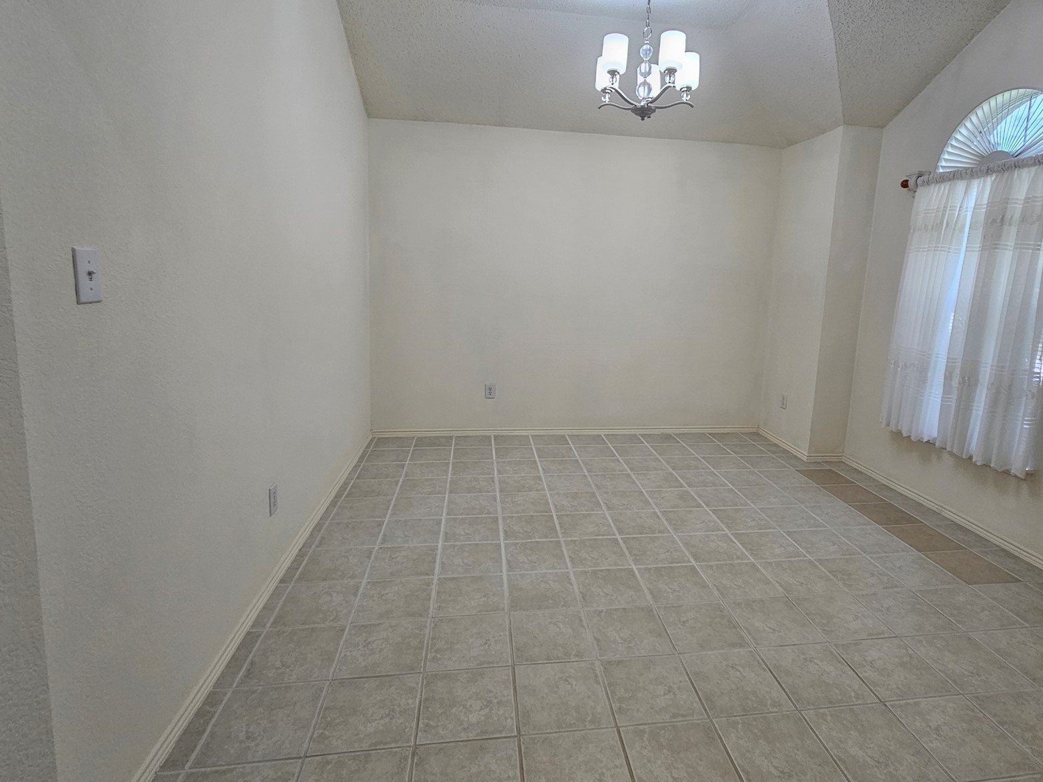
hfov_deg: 90.7
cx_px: 576
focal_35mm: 17
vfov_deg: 74.6
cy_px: 357
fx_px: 512
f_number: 2.2
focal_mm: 2.2
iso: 100
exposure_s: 1/60
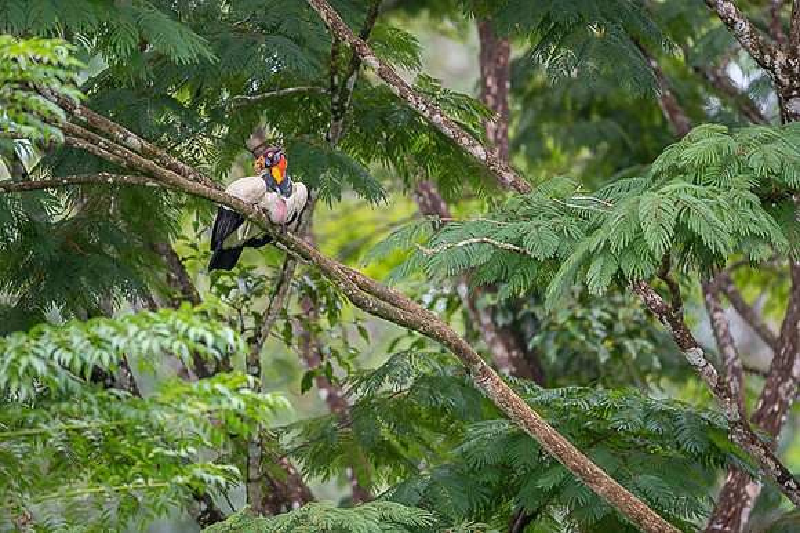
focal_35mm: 540
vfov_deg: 2.5
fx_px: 11995
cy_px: 245
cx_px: 368
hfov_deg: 3.8
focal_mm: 500
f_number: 4
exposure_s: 1/500
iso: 400
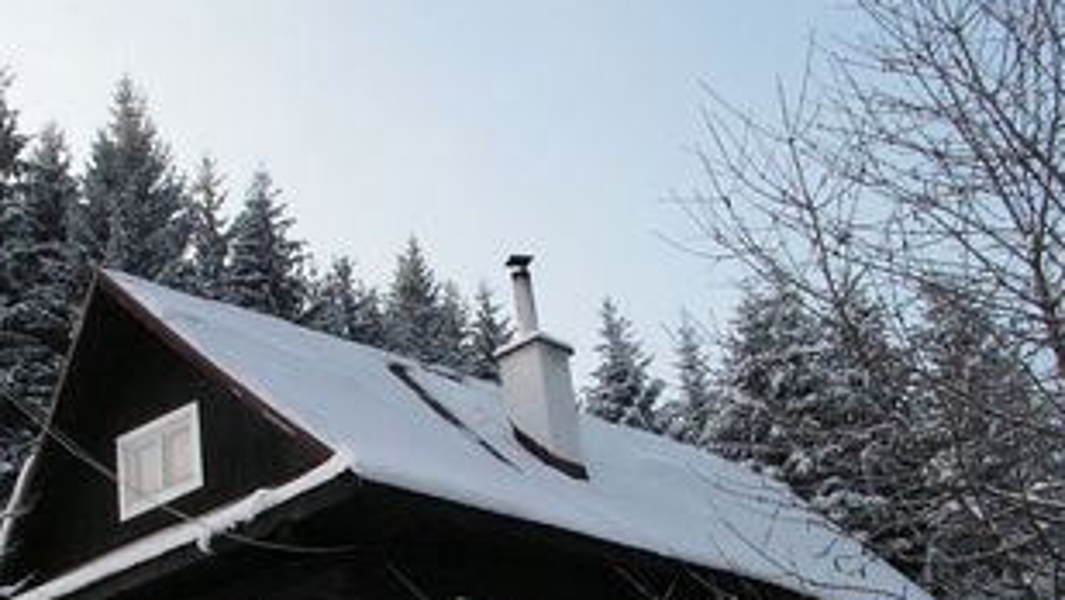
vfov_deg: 20.7
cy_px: 516
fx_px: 1610
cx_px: 441
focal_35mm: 57
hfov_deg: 36.5
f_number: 8
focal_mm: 6
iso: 100
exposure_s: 1/200
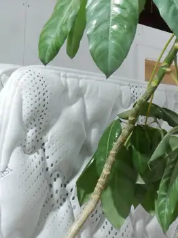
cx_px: 249
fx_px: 563
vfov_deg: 23.4
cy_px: 33
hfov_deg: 16.7
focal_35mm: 82
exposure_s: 1/40
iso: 3200
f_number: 10
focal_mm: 14
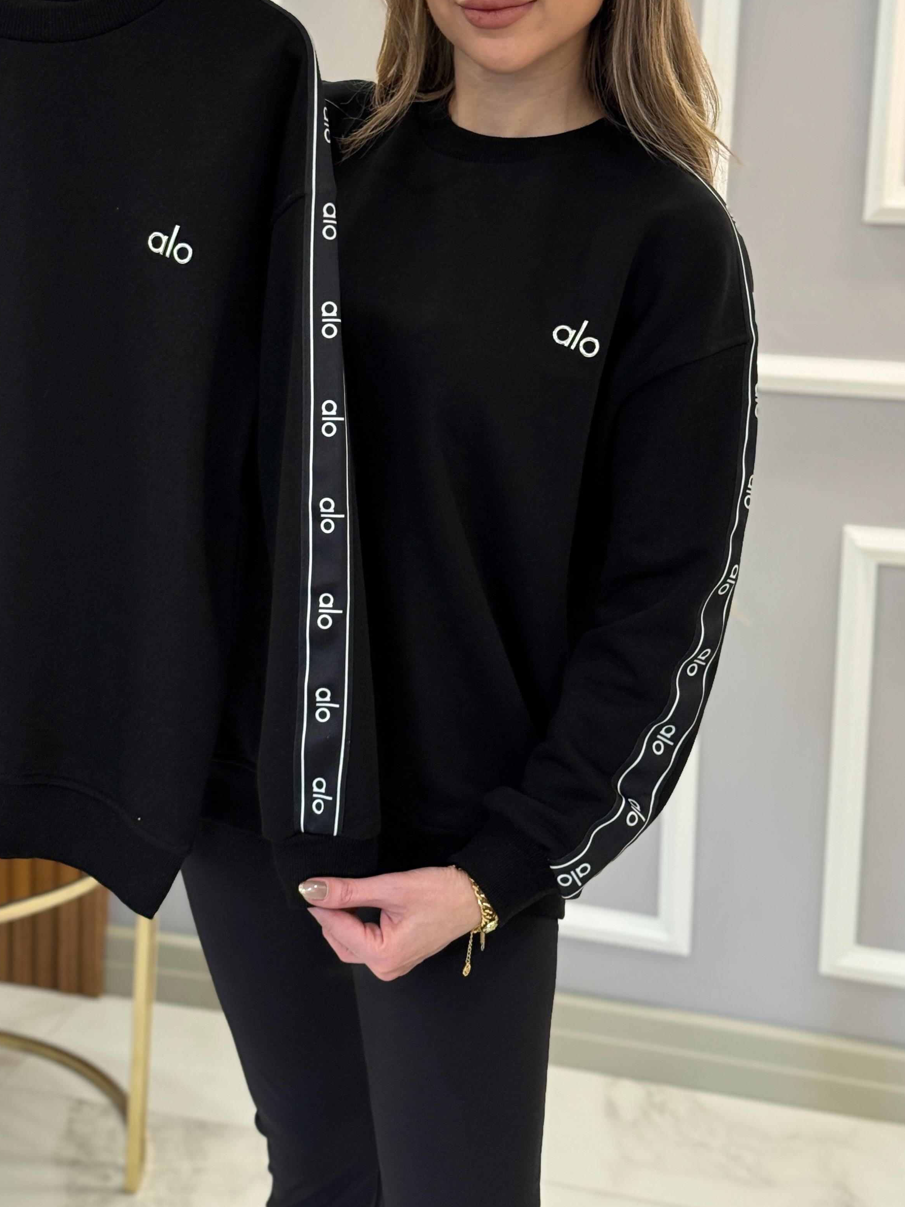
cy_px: 435
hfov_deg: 23.6
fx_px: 2162
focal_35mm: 62
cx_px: 344
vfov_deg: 31.0
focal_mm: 6.76
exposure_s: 1/90
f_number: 1.78
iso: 125
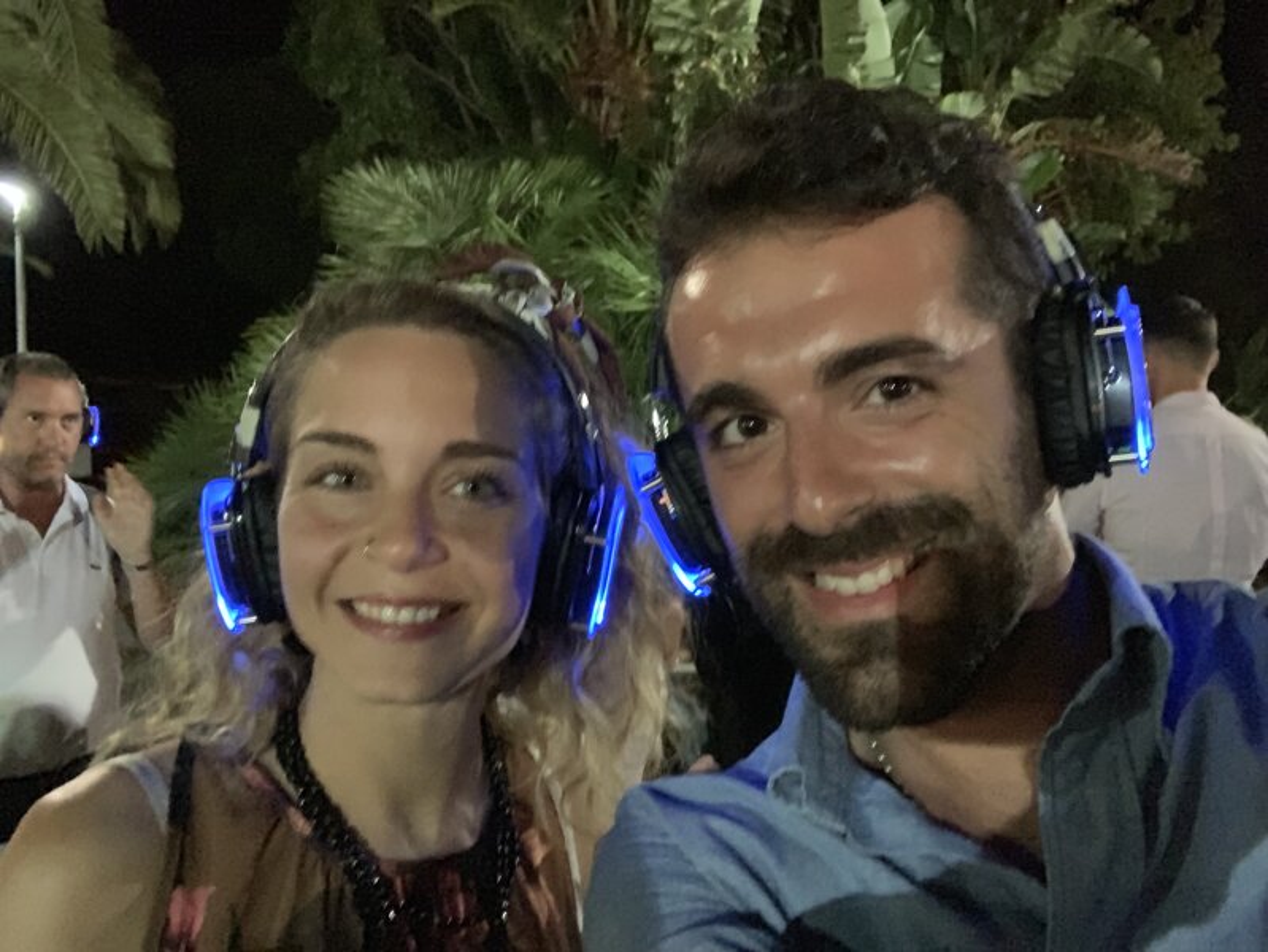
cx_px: 634
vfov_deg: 44.2
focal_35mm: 32
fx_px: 1173
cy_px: 476
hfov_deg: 56.8
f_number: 2.2
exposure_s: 1/17
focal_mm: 2.87
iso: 1250
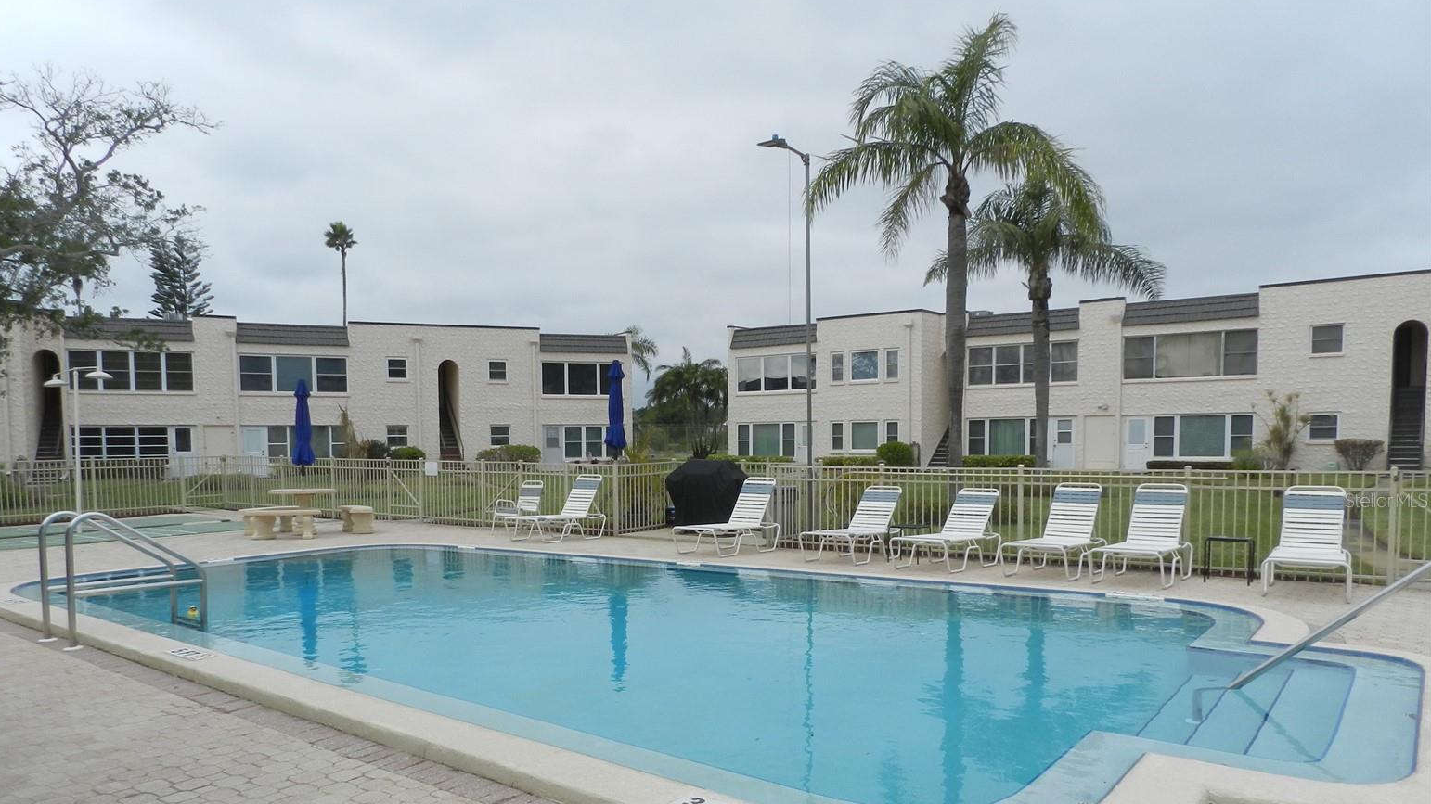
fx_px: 986
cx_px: 690
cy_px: 500
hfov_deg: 71.9
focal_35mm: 26
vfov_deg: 44.0
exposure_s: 1/800
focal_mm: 4
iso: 160
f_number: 4
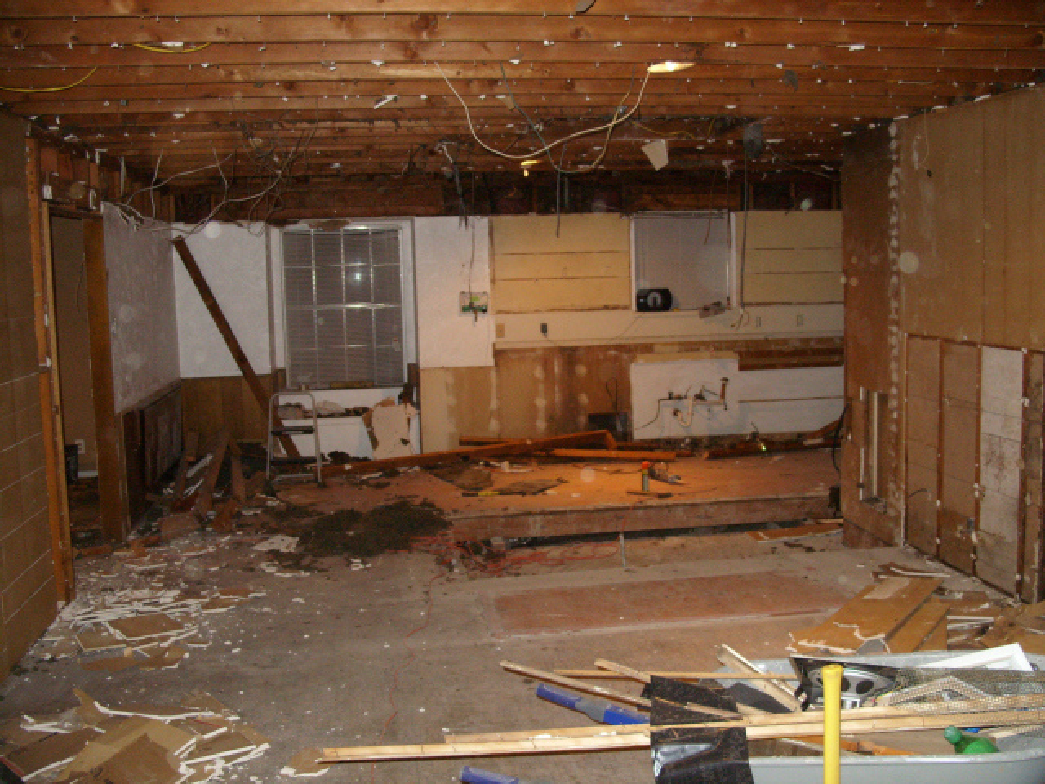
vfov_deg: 37.7
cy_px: 392
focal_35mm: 38
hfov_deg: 49.0
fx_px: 1147
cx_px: 522
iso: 400
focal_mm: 7.8
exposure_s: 1/30
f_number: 2.8
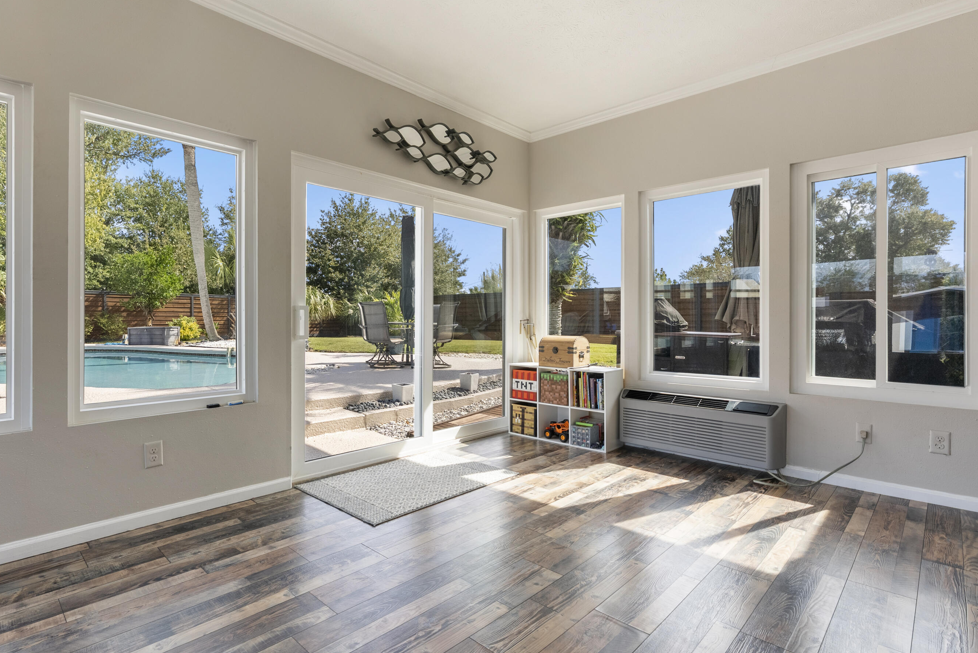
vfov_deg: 67.4
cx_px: 431
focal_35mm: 18
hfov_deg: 89.6
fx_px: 489
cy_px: 313
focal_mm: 16
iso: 320
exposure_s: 1/50
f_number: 8
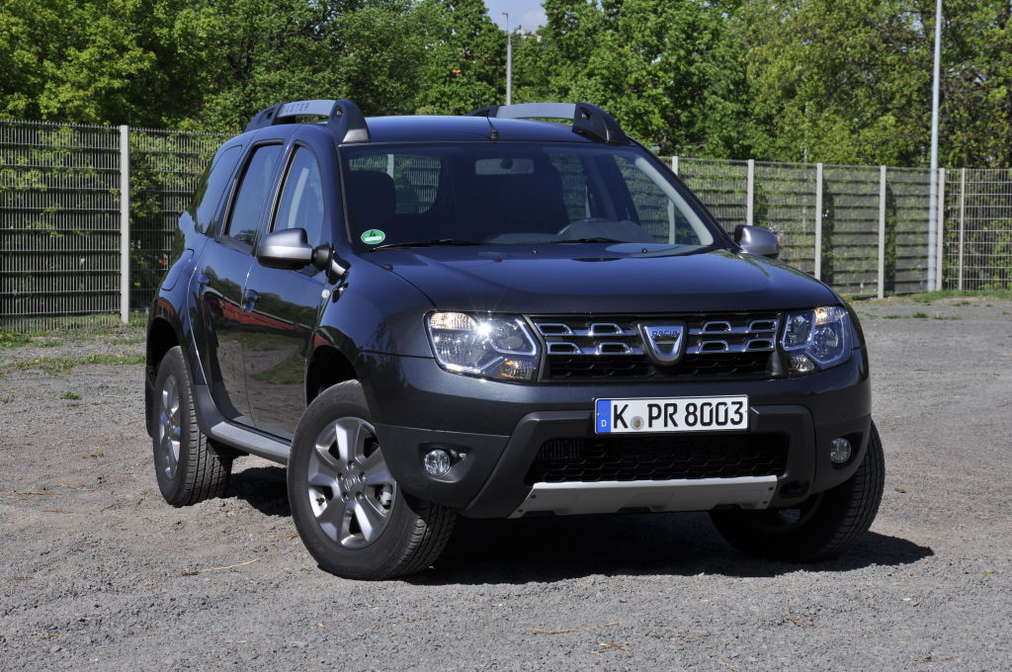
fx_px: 2948
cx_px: 506
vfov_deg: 13.0
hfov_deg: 19.5
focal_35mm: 105
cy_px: 336
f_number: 11
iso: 200
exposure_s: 1/500
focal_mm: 70
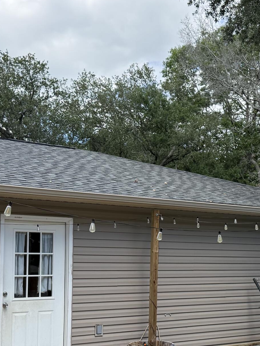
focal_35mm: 59
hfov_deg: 24.6
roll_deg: -1.0
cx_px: 191
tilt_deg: +3.1
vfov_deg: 32.4
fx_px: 591
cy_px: 234
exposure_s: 1/2370
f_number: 1.78
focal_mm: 6.76
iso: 100
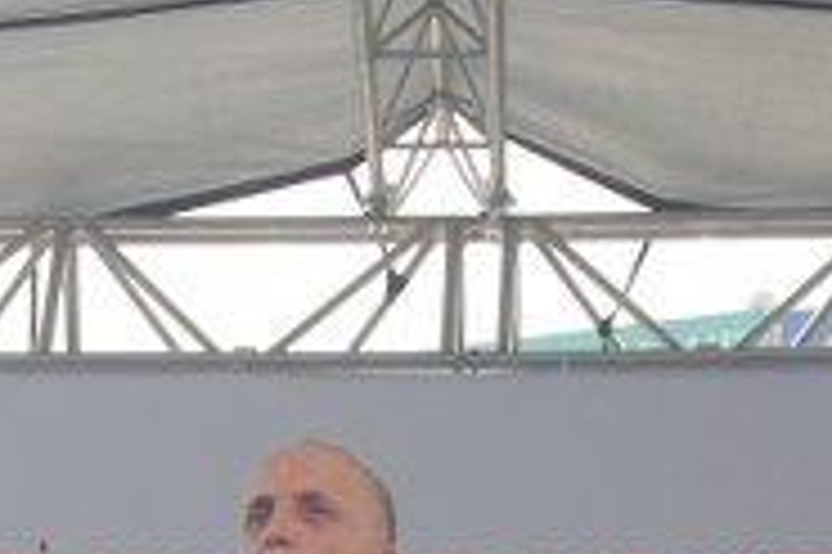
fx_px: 4345
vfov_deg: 7.1
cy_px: 941
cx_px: 126
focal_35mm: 188
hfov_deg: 10.9
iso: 100
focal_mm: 29
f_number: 6.3
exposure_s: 1/160
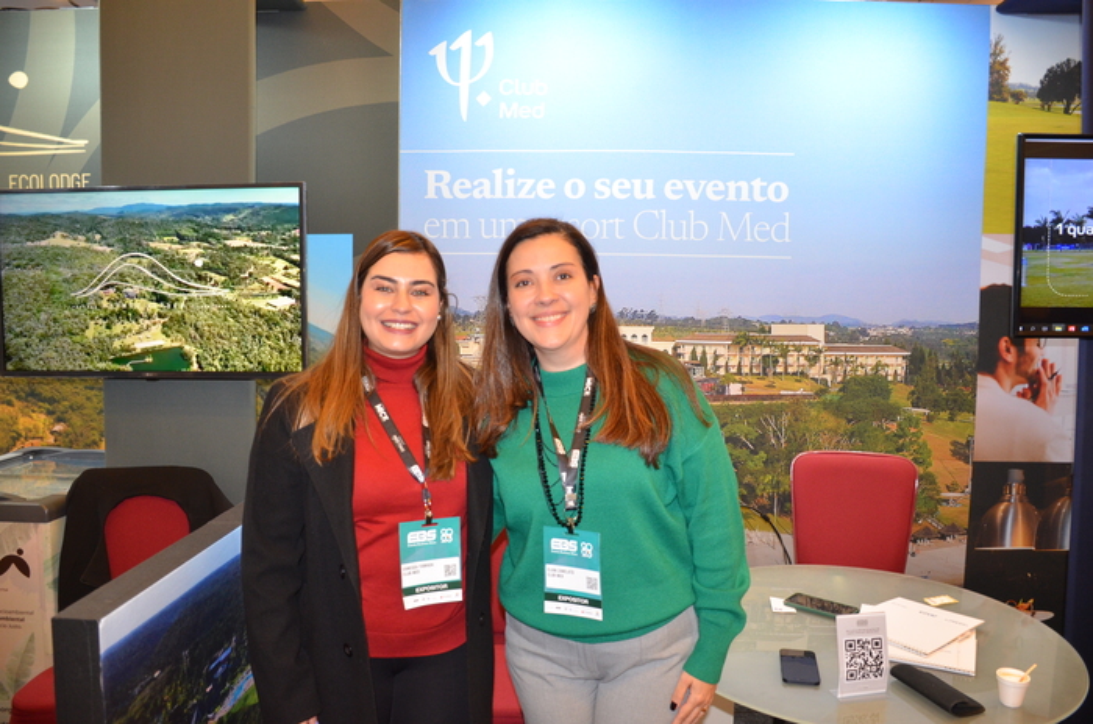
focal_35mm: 27
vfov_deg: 47.8
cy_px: 362
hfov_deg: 67.5
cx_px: 546
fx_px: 818
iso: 800
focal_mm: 18
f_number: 3.5
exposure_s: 1/60
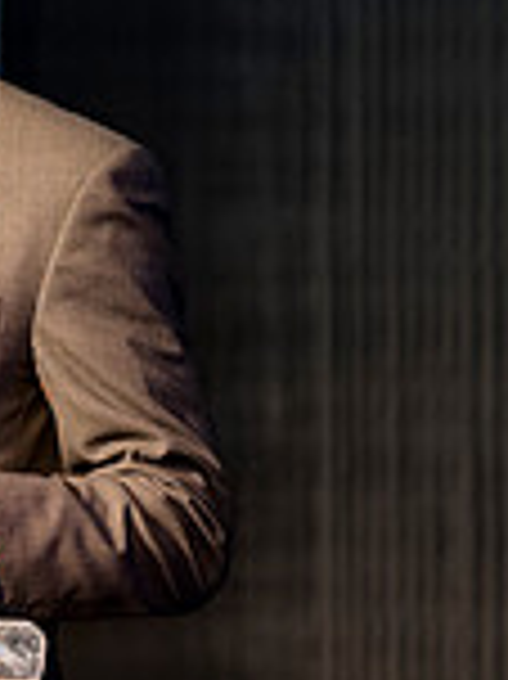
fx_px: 11149
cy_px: 237
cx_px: -201
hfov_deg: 2.6
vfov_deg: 3.5
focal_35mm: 569
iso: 2000
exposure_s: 1/160
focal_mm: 145
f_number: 2.8
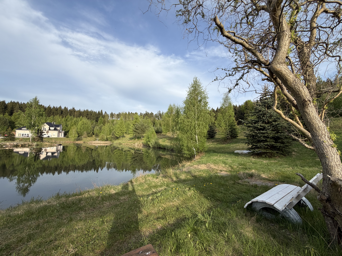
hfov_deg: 102.1
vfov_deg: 85.7
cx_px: 171
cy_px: 128
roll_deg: -1.6
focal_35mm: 14
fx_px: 138
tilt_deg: +4.8
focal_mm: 2.22
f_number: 2.2
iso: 32
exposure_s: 1/770
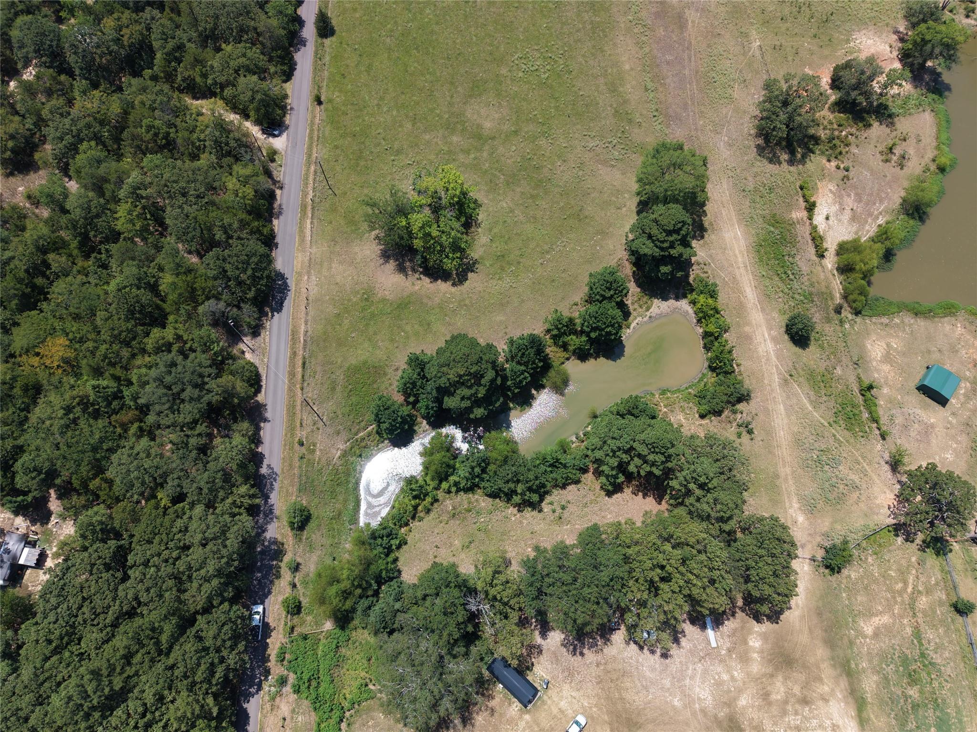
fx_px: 677
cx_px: 488
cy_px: 366
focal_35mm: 24
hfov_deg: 71.6
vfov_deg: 56.8
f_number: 1.8
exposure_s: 1/5000
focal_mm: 8.67
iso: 200
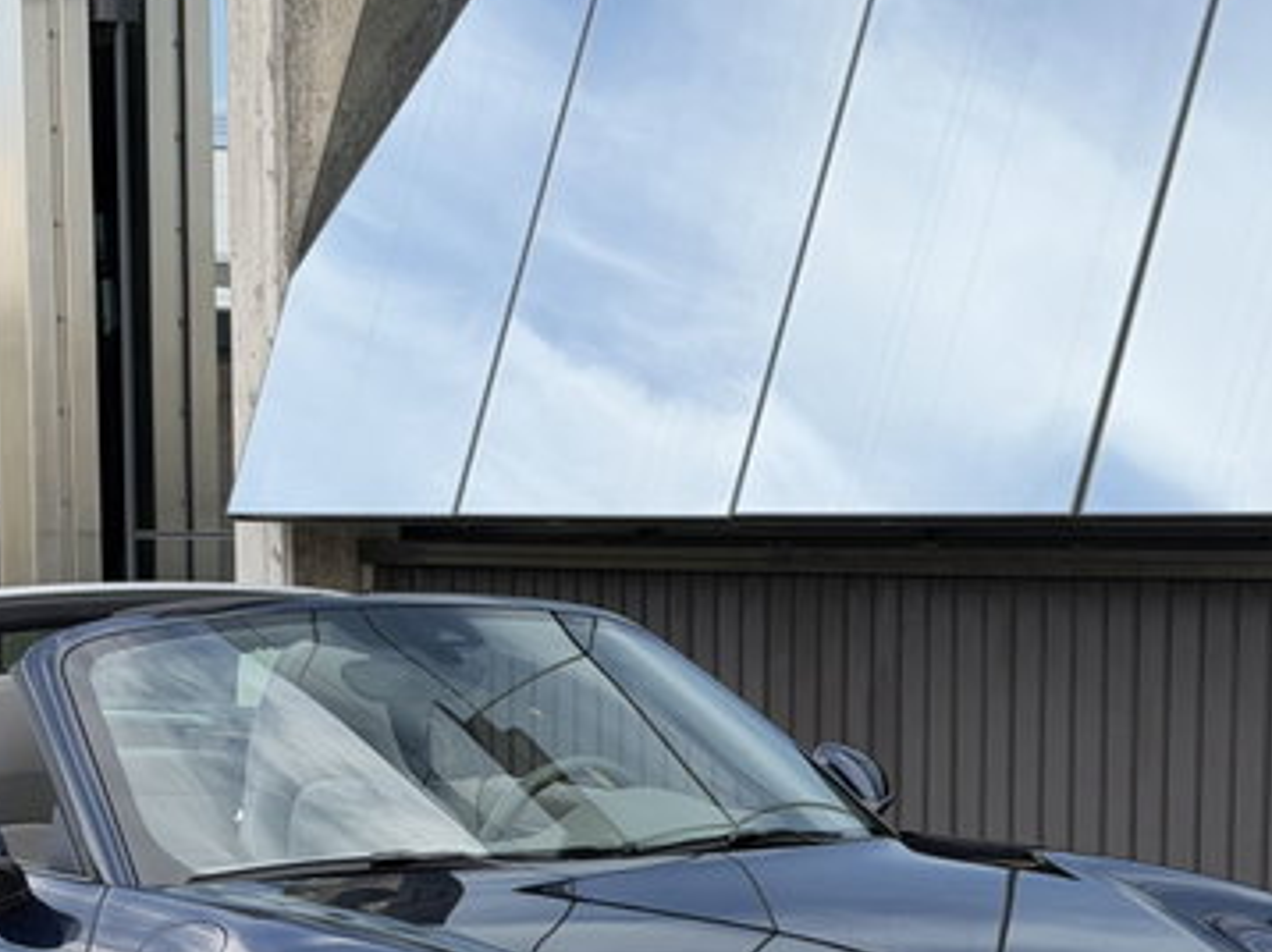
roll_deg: +0.4
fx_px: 3782
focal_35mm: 103
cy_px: 995
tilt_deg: -7.2
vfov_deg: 14.1
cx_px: 455
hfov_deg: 19.0
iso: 64
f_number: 1.78
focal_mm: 6.76
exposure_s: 1/1070
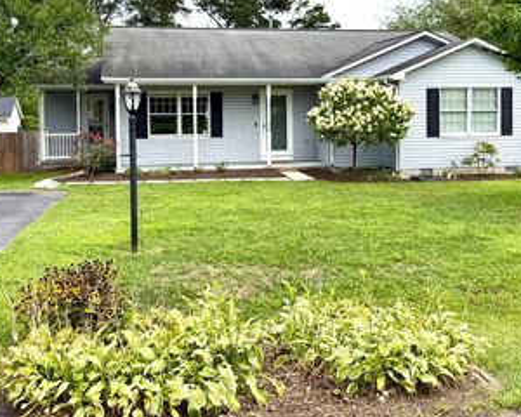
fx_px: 601
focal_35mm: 39
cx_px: 241
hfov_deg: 46.8
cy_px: 131
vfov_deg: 37.7
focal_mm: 6.76
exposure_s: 1/4167
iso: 80
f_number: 1.78
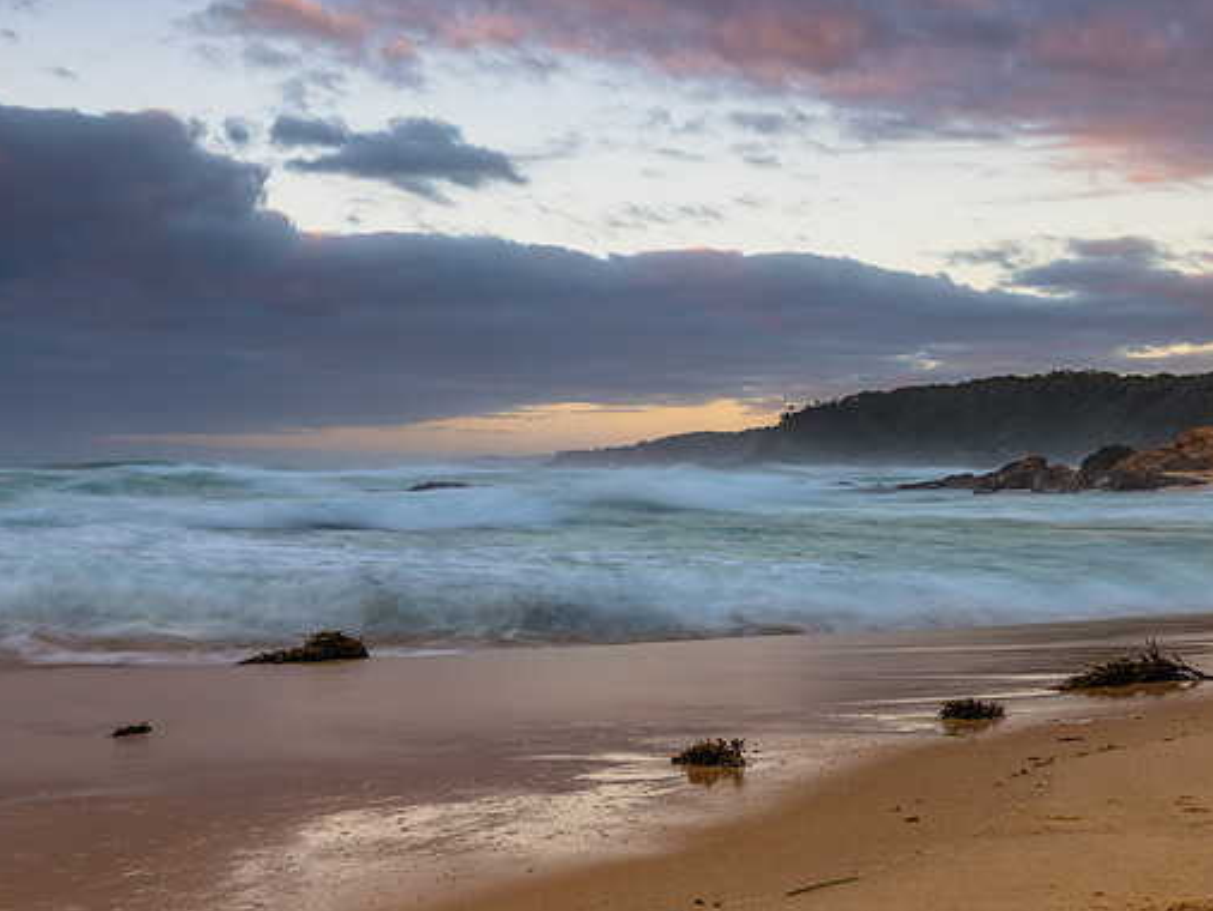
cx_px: 556
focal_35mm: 45
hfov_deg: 42.0
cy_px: 454
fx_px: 1578
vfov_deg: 32.2
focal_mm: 38
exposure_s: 1
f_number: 8
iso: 80
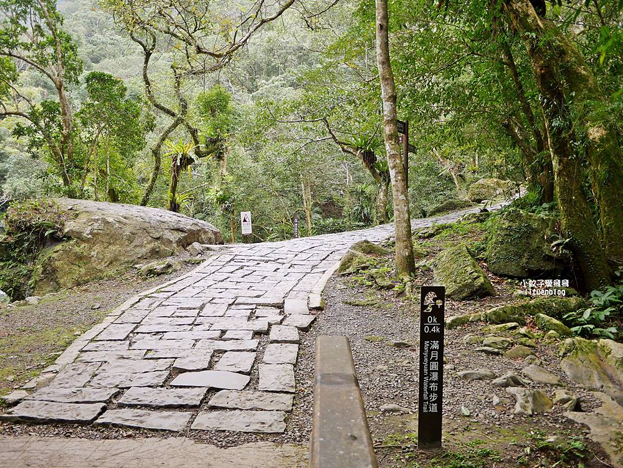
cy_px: 234
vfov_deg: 49.8
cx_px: 312
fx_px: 504
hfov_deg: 63.4
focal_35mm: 28
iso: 200
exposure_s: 1/125
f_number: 2.5
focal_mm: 14
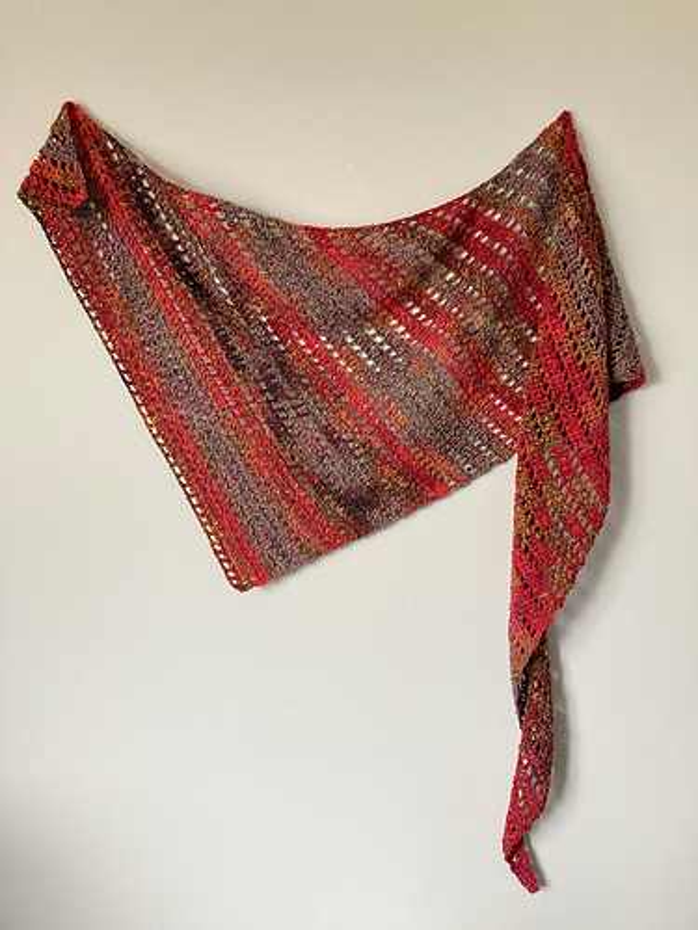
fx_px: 753
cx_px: 349
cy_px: 465
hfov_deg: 49.7
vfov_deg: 63.4
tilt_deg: -8.1
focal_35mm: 28
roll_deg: -0.9
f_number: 1.8
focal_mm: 3.99
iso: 100
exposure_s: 1/60
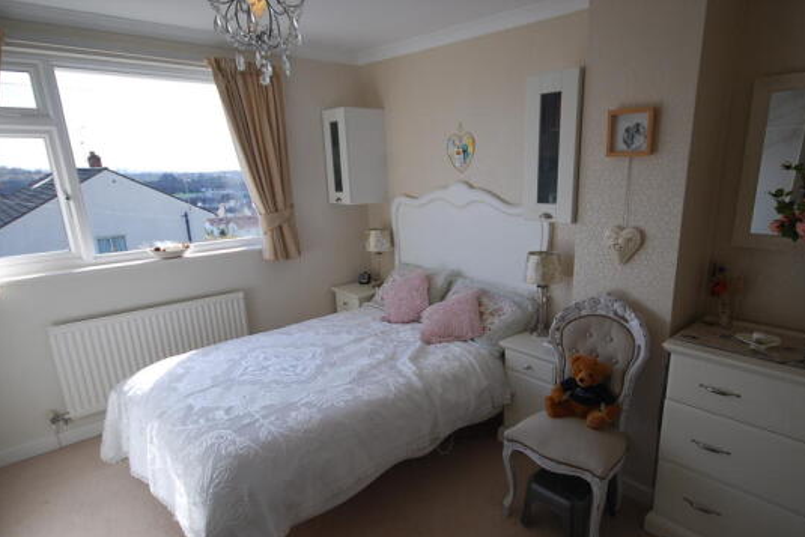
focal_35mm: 22
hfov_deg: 78.4
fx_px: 492
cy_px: 303
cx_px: 440
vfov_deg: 57.1
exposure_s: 1/125
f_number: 5.6
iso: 125
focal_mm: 12
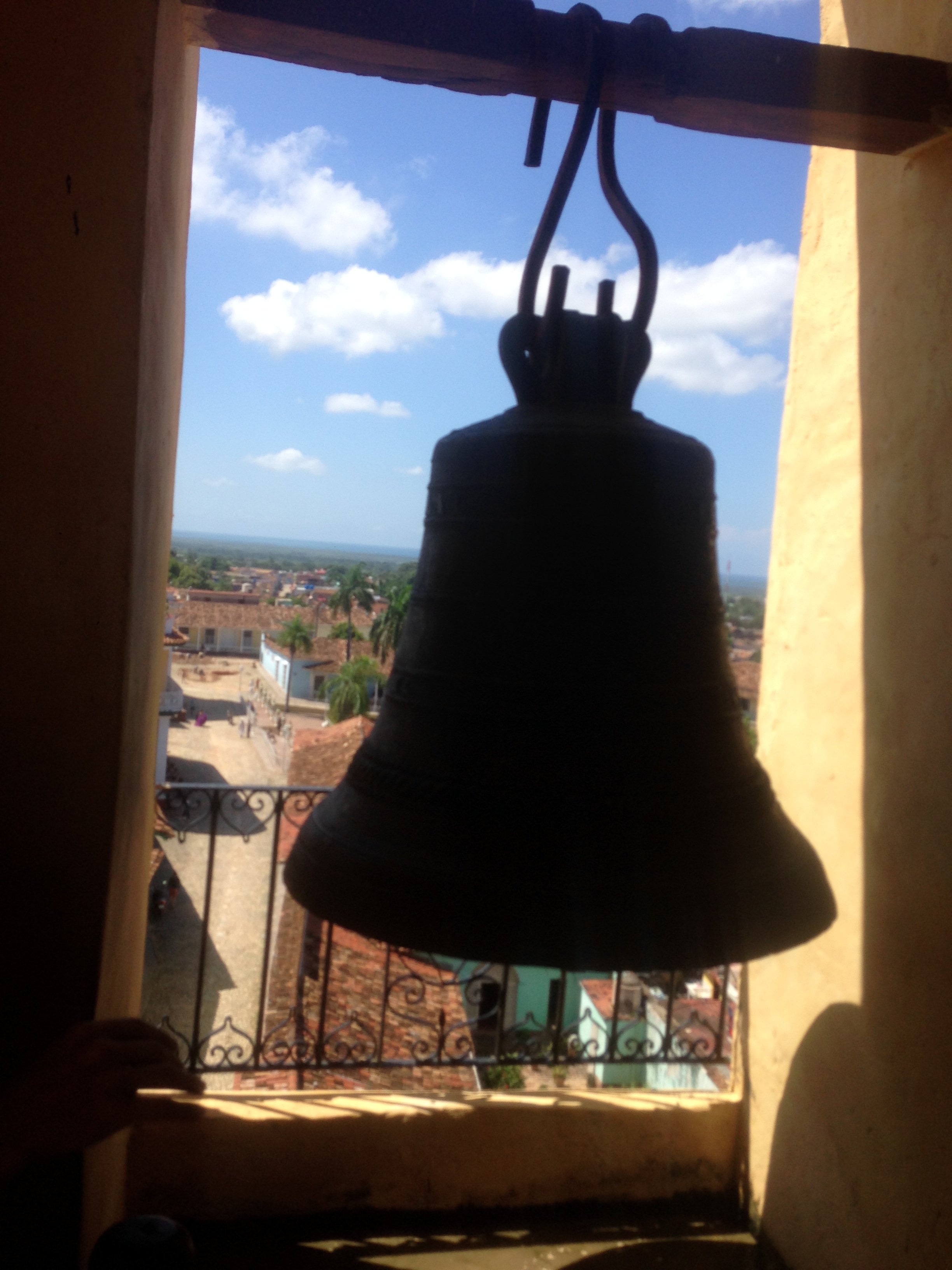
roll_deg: -3.7
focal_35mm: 33
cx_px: 476
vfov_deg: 55.4
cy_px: 635
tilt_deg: -3.4
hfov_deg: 42.9
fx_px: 1210
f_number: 2.4
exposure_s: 1/1153
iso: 50
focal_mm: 4.12
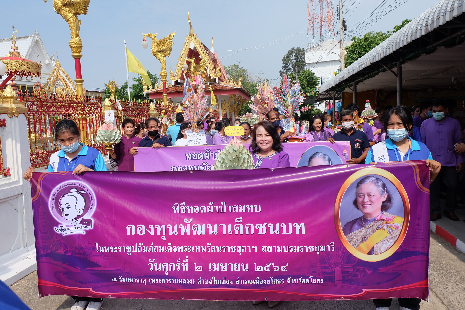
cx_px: 232
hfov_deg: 63.7
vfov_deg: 45.0
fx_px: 375
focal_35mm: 29
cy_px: 155
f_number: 10
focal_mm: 19.2
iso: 400
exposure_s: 1/420
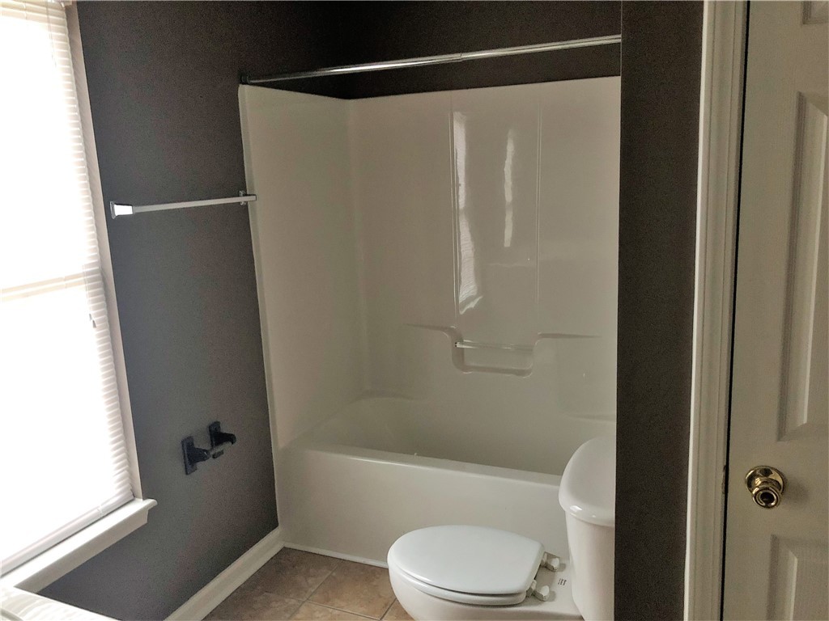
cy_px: 310
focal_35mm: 29
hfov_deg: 61.7
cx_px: 414
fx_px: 695
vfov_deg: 48.2
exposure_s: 1/4
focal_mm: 3.99
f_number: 1.8
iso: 125
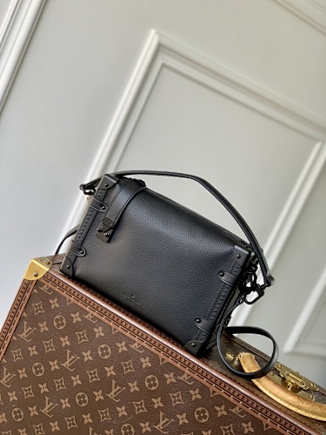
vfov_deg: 36.8
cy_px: 218
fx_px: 653
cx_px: 163
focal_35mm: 52
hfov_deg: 28.0
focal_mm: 6
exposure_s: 1/122
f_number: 2.4
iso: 20
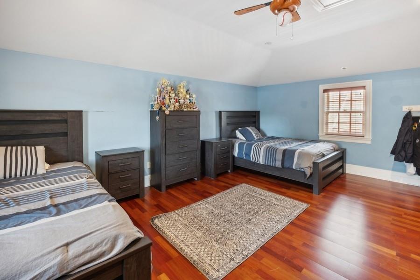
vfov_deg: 77.3
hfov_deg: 100.4
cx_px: 210
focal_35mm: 15
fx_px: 175
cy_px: 140
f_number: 8
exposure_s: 1/1.43
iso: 320
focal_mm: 10
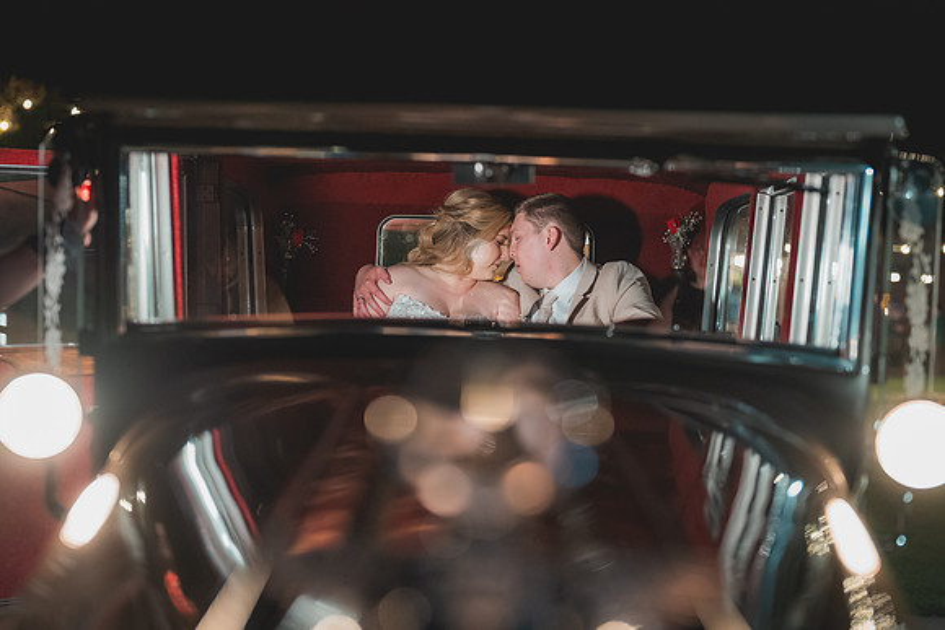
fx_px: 1511
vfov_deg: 23.6
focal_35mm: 58
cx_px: 439
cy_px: 295
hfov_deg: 34.7
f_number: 1.8
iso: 3200
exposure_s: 1/100
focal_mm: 50
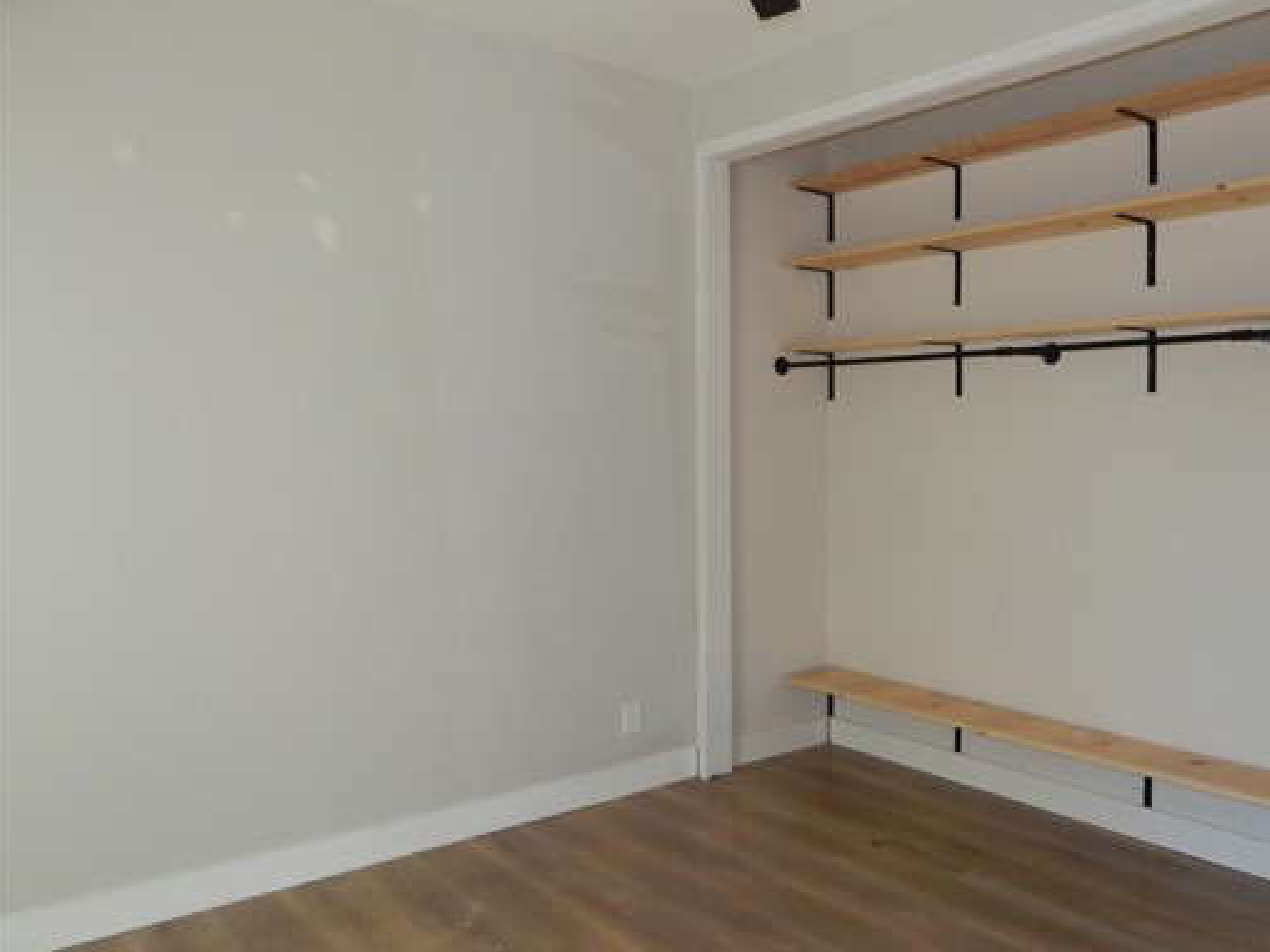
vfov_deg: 48.2
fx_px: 1064
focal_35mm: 29
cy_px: 472
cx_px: 792
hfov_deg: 60.9
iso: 125
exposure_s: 1/100
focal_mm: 4
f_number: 3
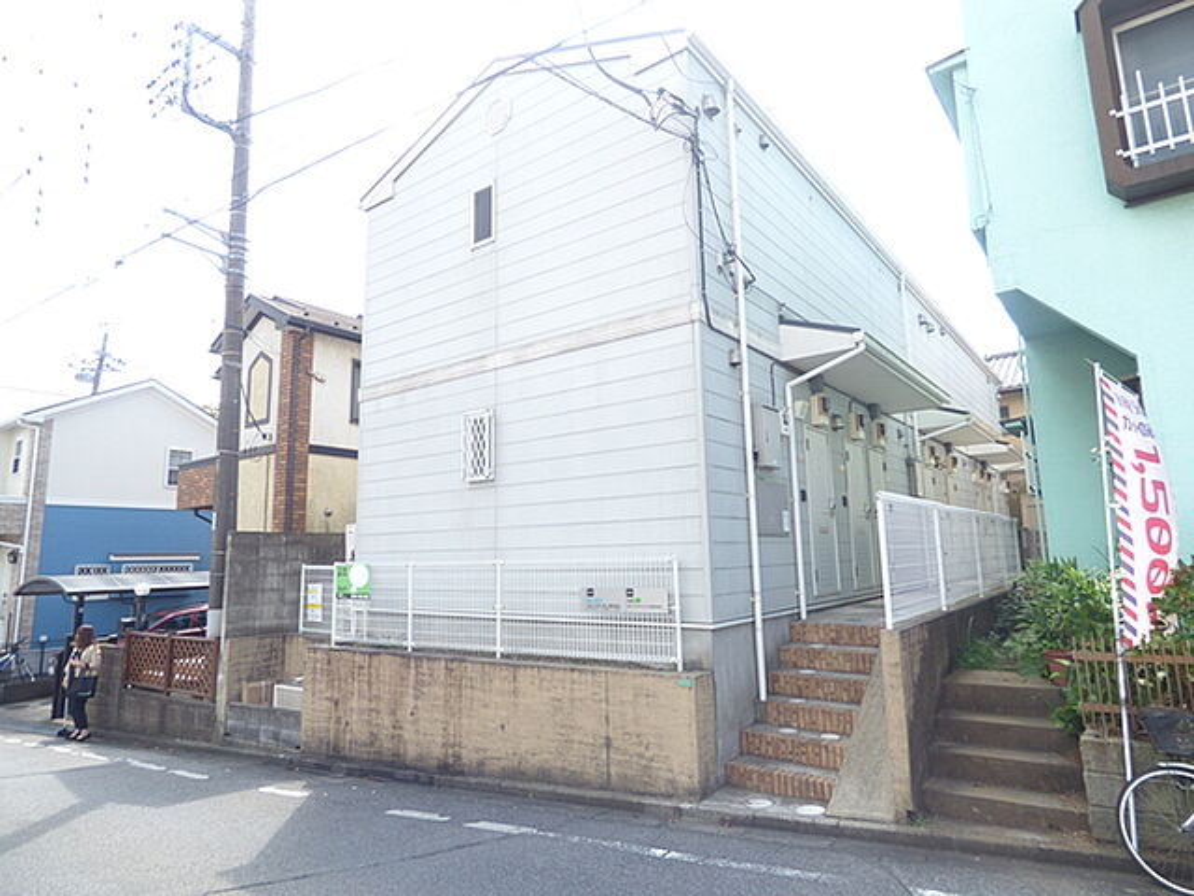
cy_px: 448
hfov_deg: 81.7
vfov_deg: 66.0
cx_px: 597
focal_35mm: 20
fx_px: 690
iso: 100
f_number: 2.8
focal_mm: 3.58
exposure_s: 1/400
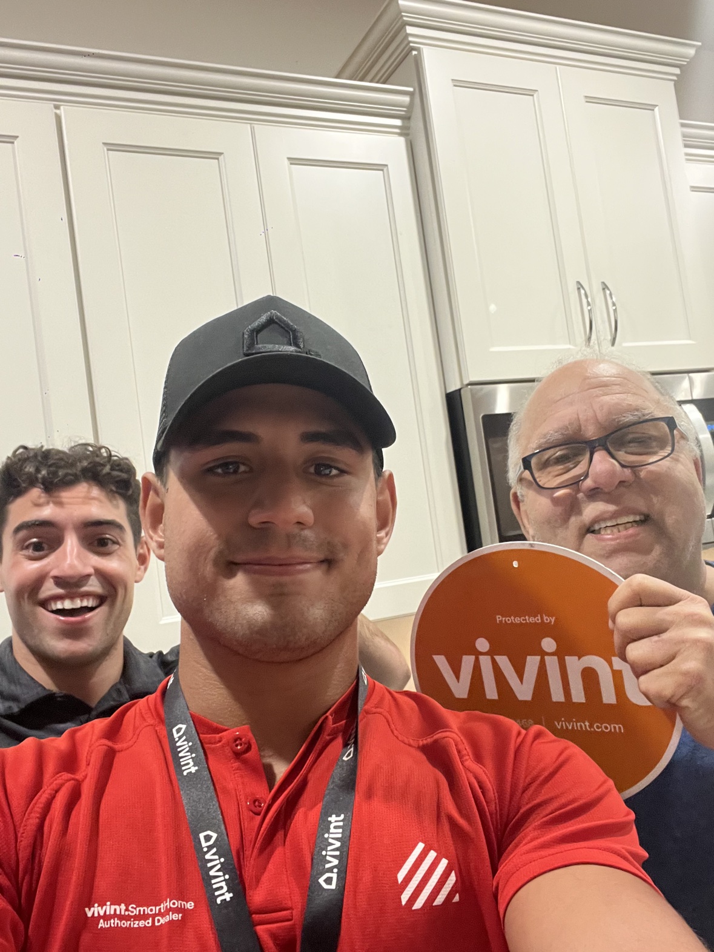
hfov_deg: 46.8
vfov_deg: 60.0
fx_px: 825
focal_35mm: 30
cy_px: 476
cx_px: 357
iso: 400
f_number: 2.2
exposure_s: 1/30
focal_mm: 2.71
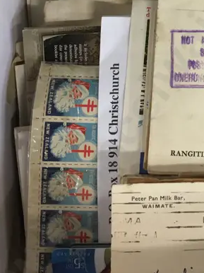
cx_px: 230
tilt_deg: -62.1
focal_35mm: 77
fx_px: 606
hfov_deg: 18.3
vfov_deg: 24.1
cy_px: -6
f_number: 2.2
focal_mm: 4.15
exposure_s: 1/17
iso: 40
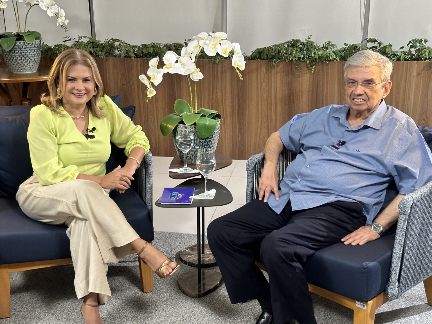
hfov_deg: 39.7
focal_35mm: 48
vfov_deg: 30.3
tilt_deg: -16.4
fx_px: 599
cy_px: 162
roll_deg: +0.3
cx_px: 216
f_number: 1.78
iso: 200
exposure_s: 1/60
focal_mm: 6.86
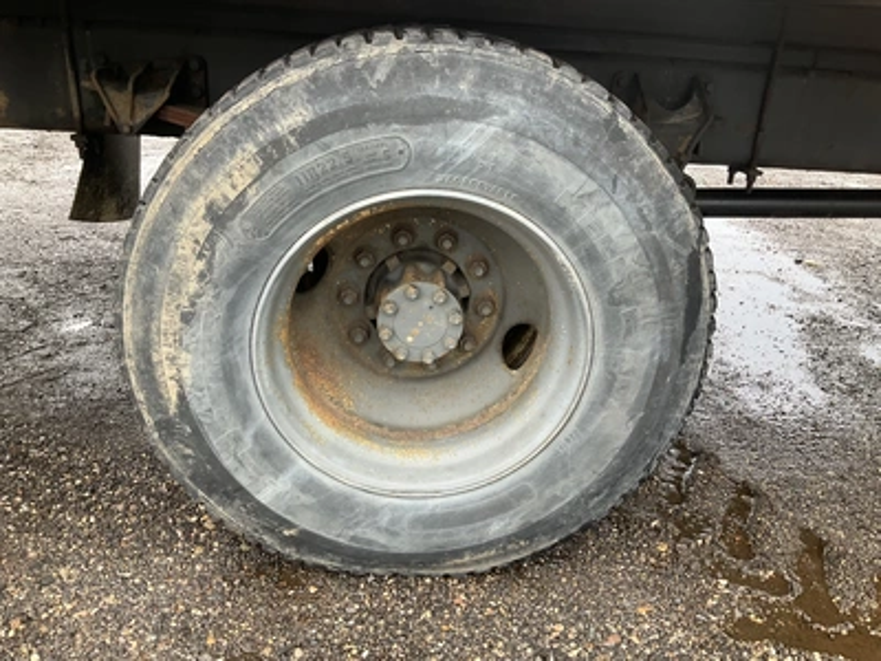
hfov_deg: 61.7
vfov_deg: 48.2
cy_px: 330
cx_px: 440
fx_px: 738
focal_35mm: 29
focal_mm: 3
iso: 25
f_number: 1.8
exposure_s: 1/122
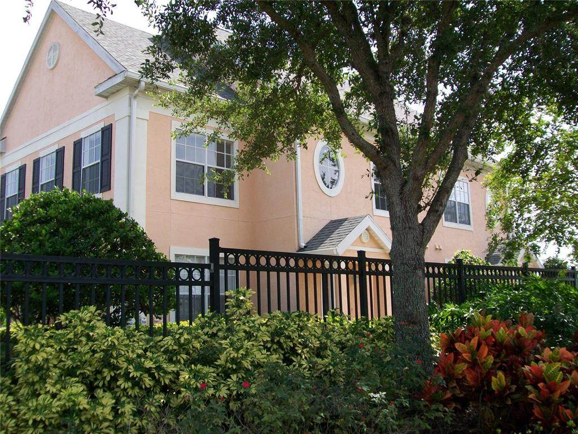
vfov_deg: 39.7
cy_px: 217
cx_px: 289
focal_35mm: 36
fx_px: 601
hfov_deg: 51.4
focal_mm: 6
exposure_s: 1/500
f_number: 2.7
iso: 64
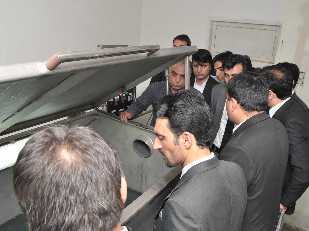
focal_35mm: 30
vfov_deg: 46.8
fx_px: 268
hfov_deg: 59.9
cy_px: 117
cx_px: 160
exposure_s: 1/125
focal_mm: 18
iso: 500
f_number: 8
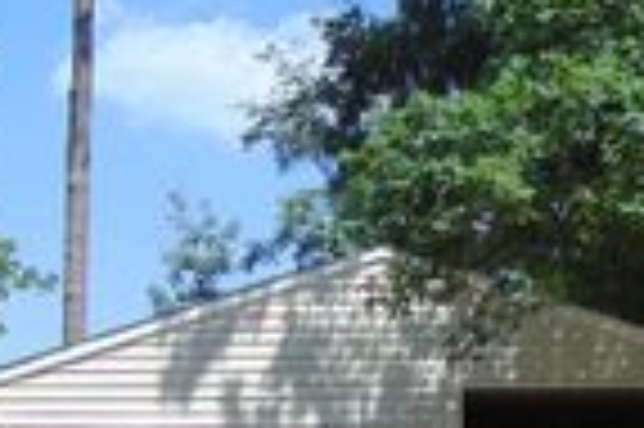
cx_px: 378
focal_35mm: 91
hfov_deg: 22.4
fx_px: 1626
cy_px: 466
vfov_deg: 14.6
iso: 80
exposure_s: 1/160
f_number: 7.7
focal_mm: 4.5
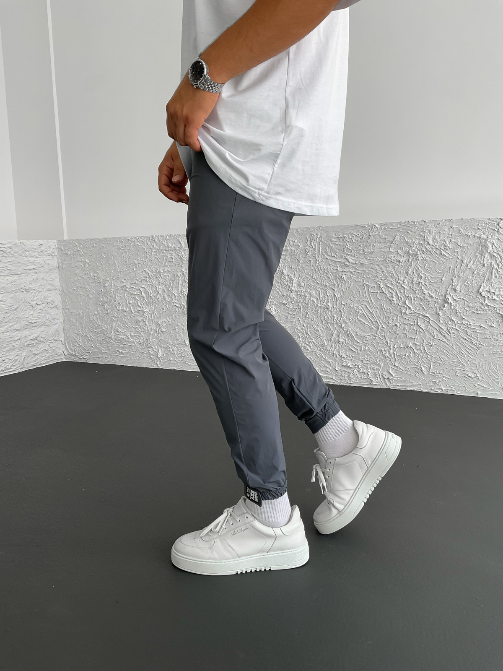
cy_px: 336
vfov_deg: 61.7
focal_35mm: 29
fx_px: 562
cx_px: 252
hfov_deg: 48.2
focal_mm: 3
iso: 25
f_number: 1.8
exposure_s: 1/120
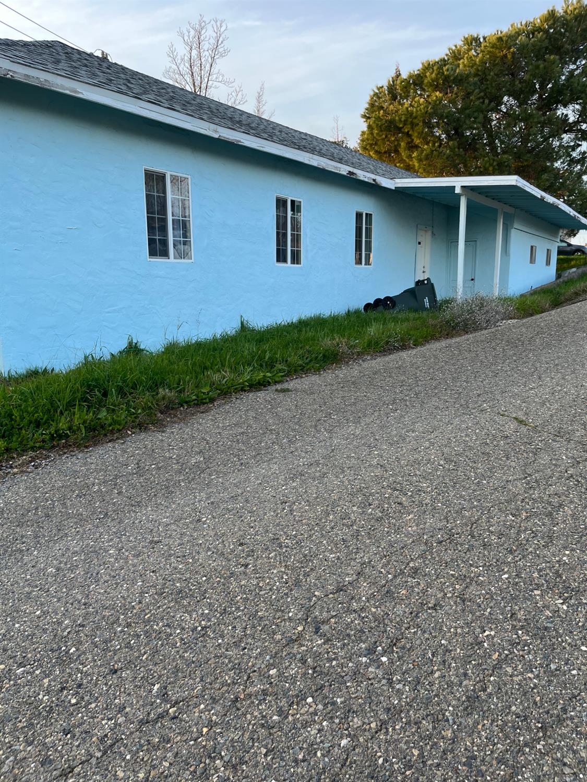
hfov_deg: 53.1
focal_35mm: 26
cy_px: 391
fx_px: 588
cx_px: 294
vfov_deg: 67.3
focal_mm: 5.1
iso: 50
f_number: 1.6
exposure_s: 1/121
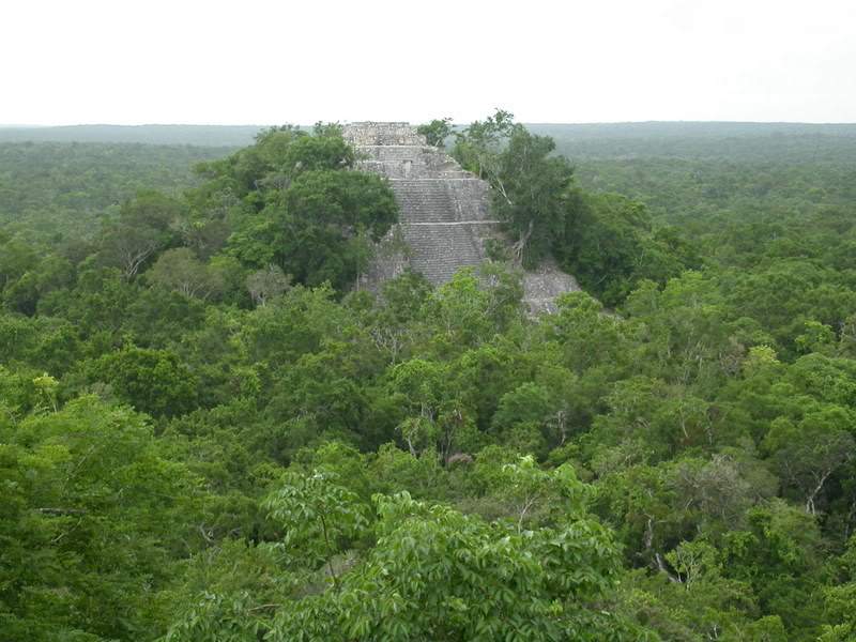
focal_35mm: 83
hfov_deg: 23.6
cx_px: 428
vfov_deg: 17.8
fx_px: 2052
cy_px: 321
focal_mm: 17.3
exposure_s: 1/288
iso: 100
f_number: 4.1
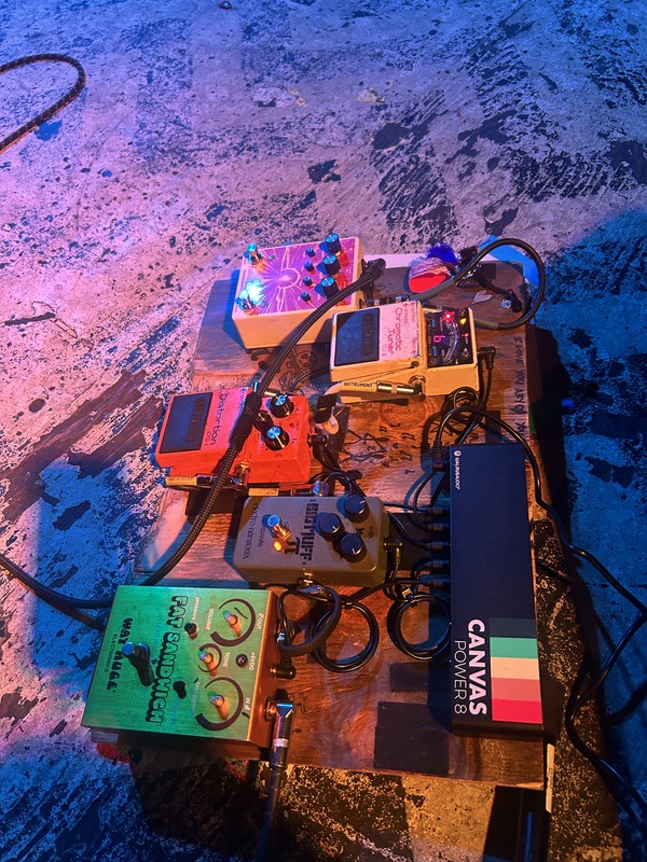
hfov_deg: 53.1
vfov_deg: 67.3
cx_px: 324
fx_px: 648
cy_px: 431
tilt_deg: -57.5
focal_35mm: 26
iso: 500
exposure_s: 1/60
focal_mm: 5.7
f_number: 1.5
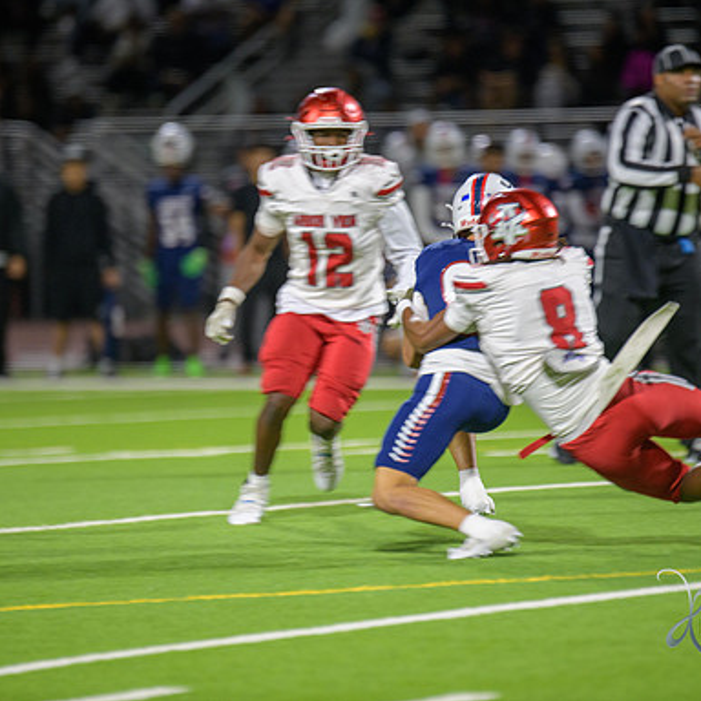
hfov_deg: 4.6
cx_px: 323
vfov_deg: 4.6
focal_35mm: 385
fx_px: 8821
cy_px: 350
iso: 1250
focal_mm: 300
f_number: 2.8
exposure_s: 1/250
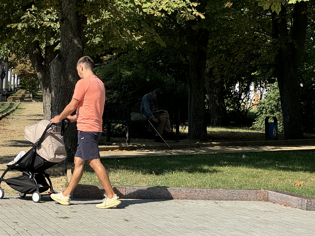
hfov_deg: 15.1
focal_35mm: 130
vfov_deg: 11.4
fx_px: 1183
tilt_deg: -0.3
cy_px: 110
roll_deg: -1.8
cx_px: 59
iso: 25
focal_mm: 9
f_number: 2.8
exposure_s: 1/392
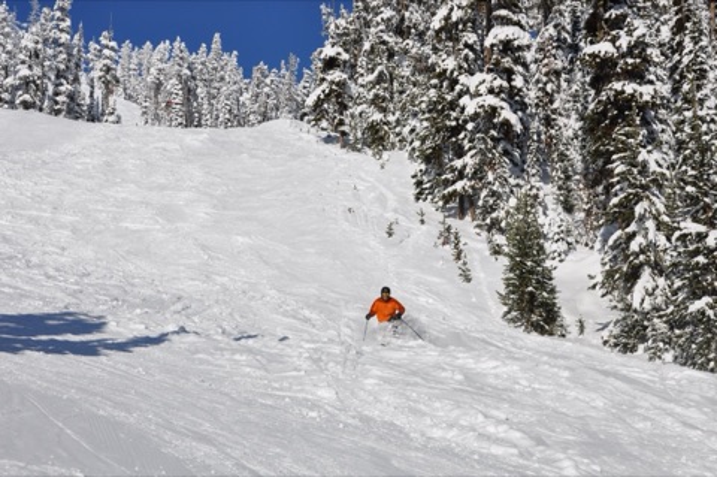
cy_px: 238
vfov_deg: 17.5
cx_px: 358
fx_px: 1552
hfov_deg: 26.0
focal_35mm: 78
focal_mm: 52
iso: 200
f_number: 13
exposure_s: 1/640
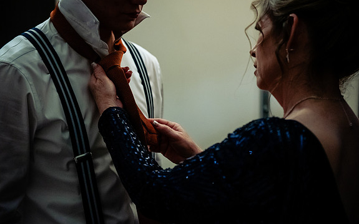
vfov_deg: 18.1
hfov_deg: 28.6
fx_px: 704
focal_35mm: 72
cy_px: 111
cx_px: 180
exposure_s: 1/100
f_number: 2.8
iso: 3200
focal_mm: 70
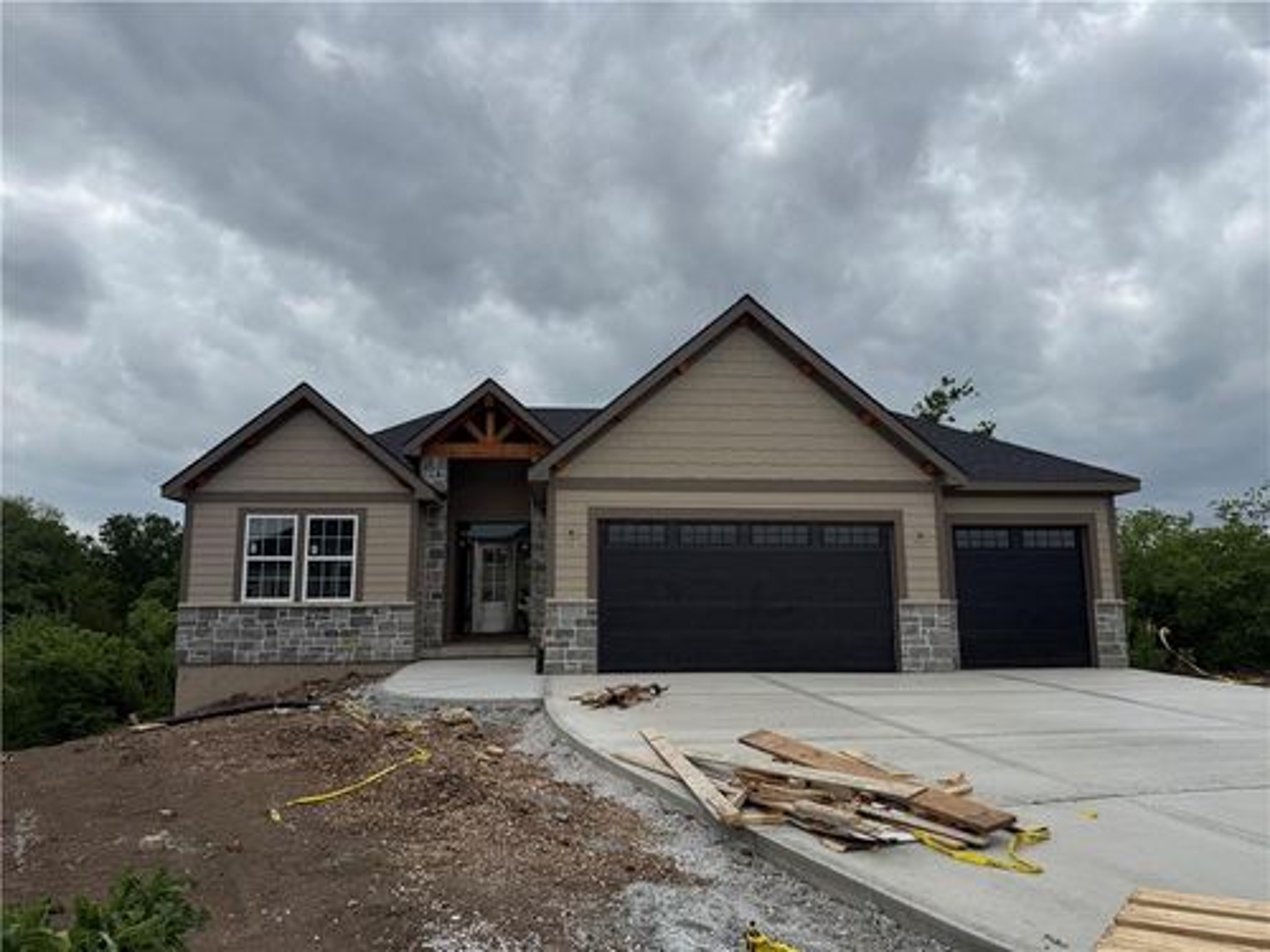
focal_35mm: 24
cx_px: 635
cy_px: 476
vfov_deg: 56.8
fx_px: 881
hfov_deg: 71.6
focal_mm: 6.76
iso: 80
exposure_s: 1/9091
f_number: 1.78
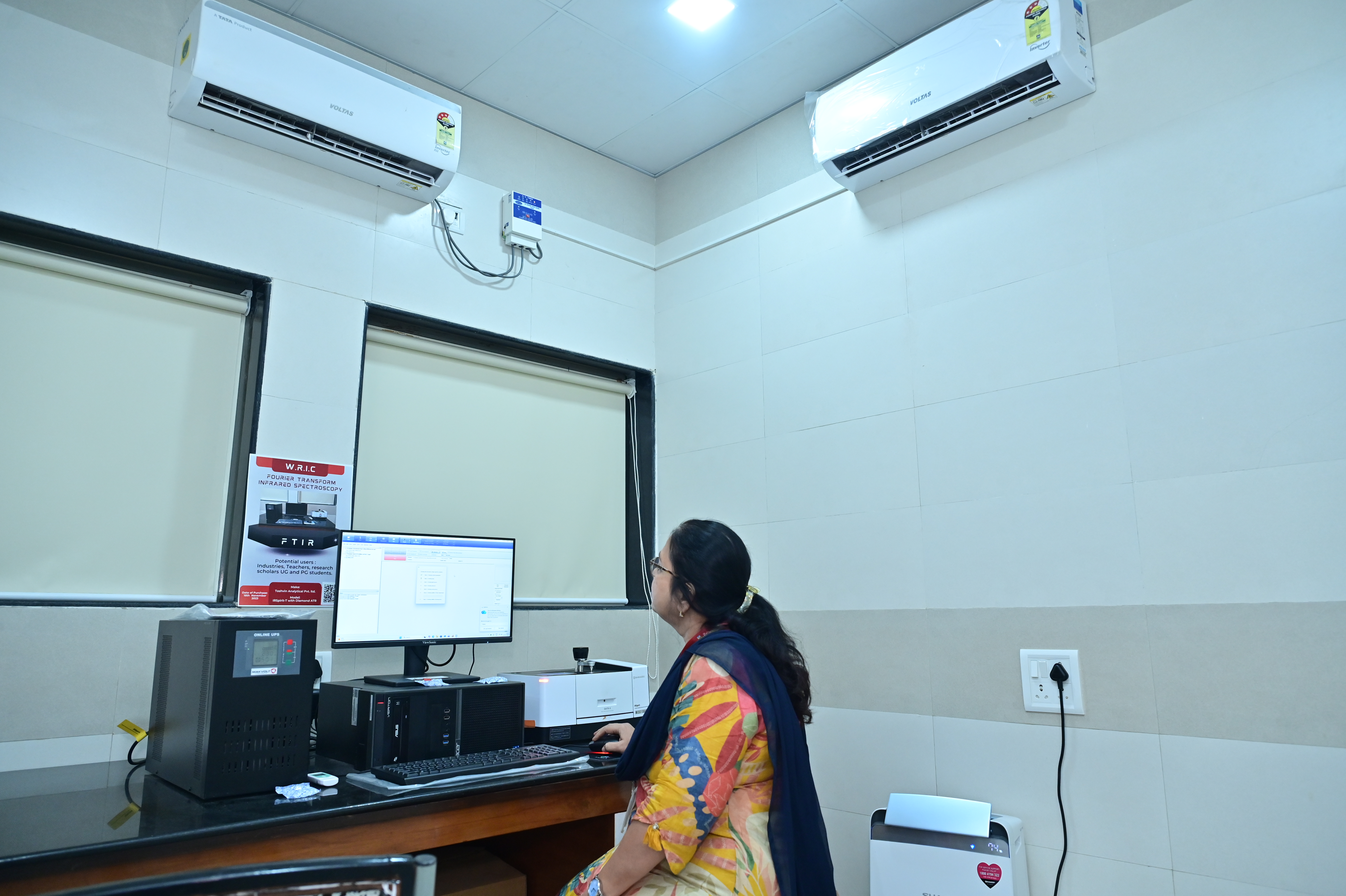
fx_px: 897
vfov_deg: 53.1
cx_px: 673
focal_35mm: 24
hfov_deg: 73.8
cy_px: 448
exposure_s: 1/160
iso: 1600
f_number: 4
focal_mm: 24
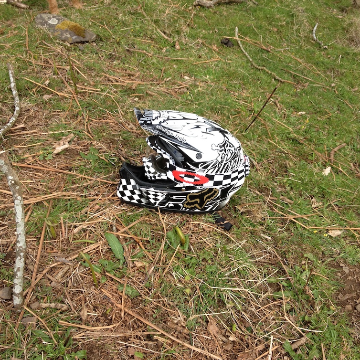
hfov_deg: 40.0
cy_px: 181
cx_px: 203
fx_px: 494
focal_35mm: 42
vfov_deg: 40.0
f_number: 2.4
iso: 64
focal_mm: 4.28
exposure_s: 1/412
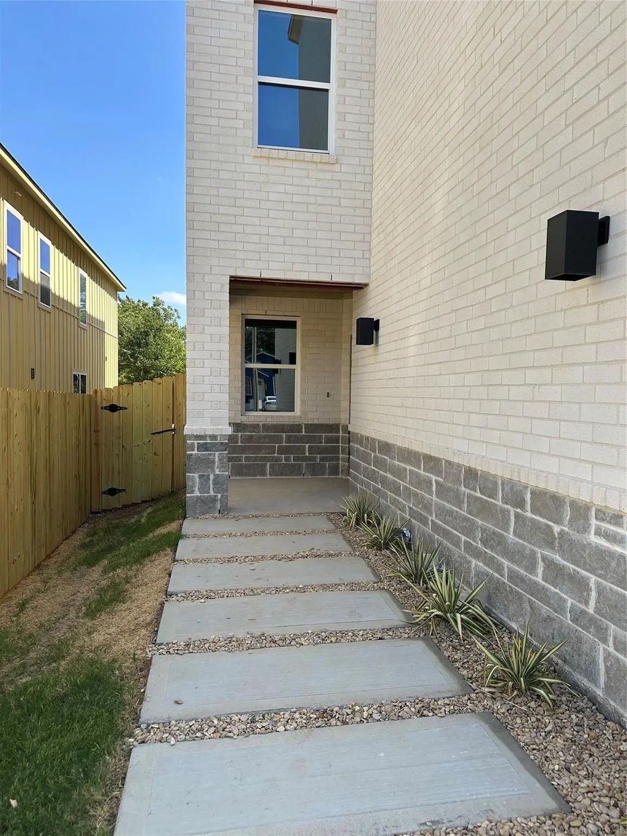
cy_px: 418
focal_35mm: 24
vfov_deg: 71.6
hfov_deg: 56.8
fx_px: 580
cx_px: 314
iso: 80
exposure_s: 1/2591
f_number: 1.78
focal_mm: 6.86
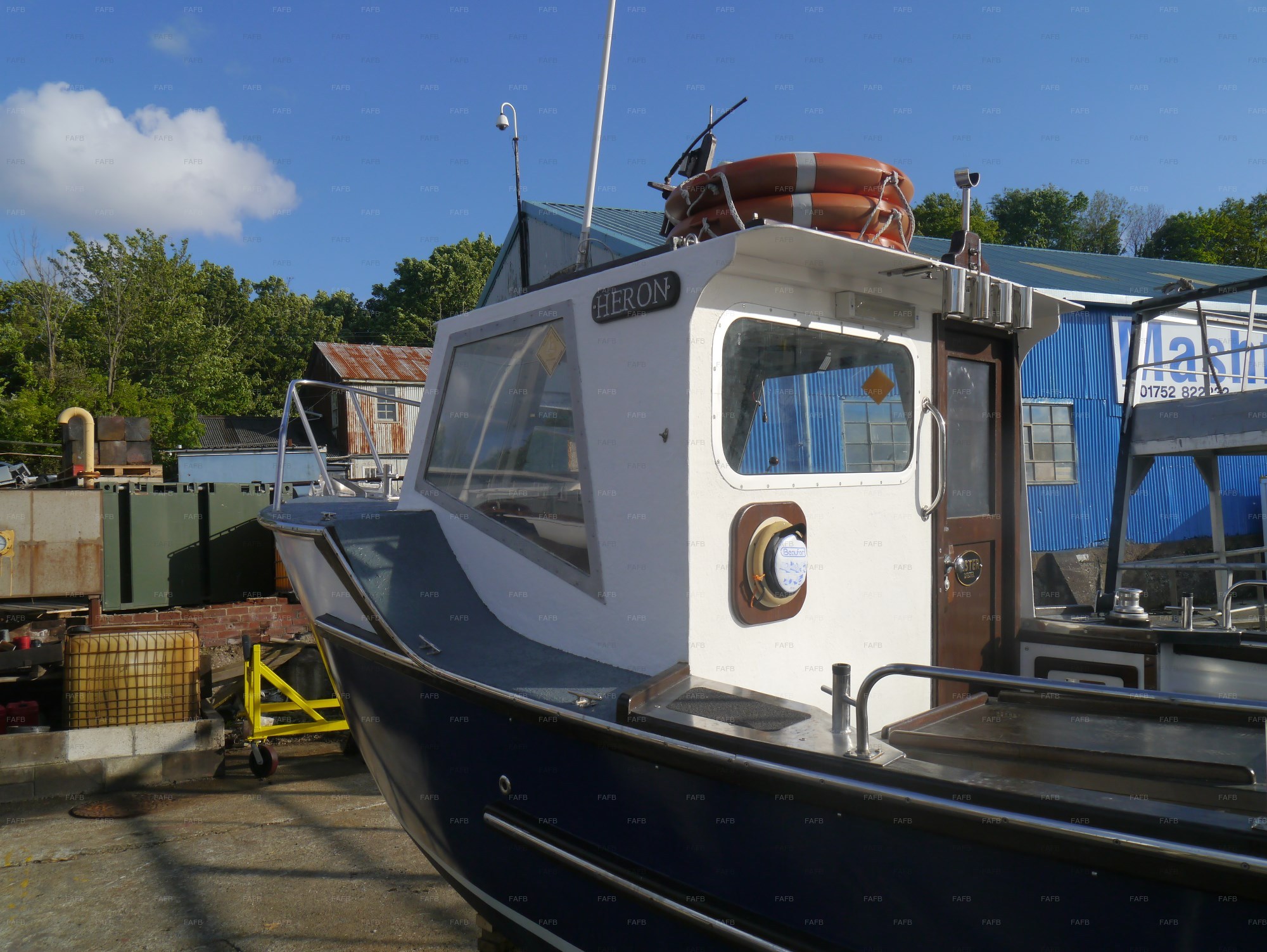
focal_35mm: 30
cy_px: 476
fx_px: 1099
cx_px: 634
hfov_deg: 59.9
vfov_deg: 46.8
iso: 160
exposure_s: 1/500
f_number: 8
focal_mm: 15
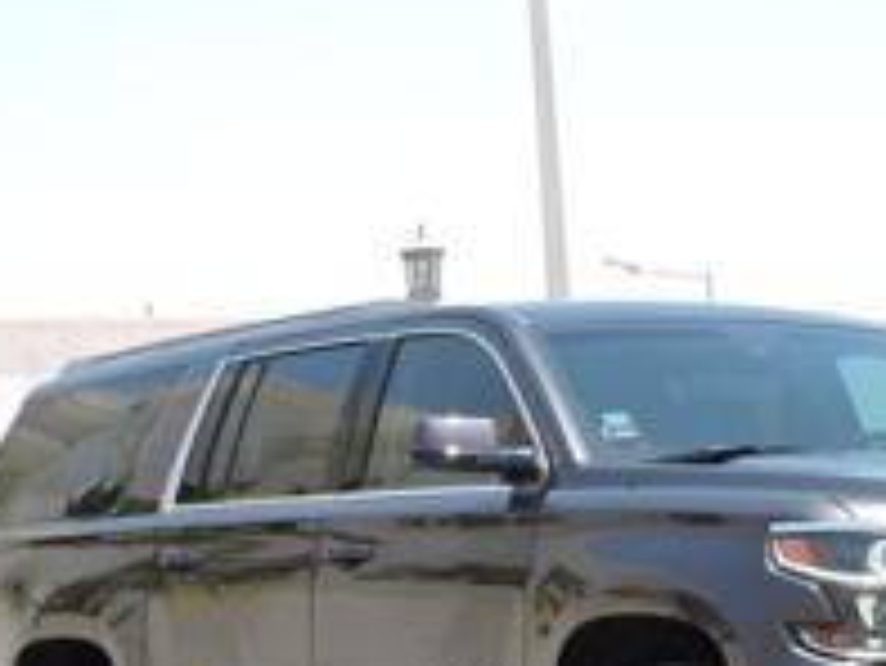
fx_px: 4328
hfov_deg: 11.7
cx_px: 688
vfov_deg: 8.8
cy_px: 565
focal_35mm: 169
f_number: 4.8
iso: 100
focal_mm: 17
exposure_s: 1/320
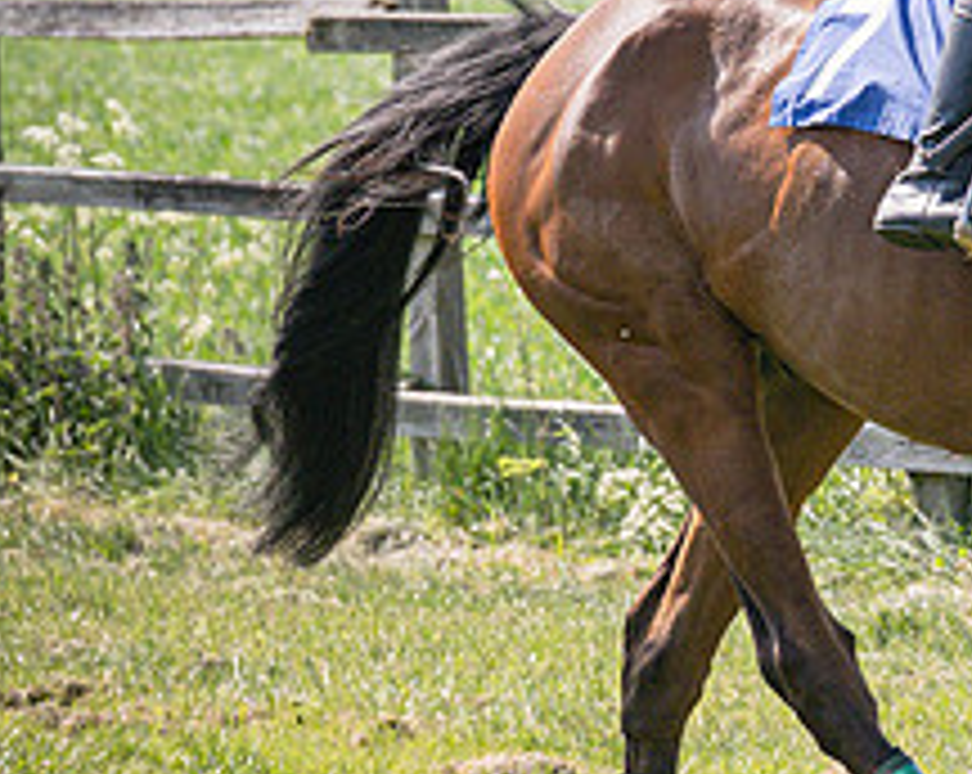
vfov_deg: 3.7
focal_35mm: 422
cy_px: 123
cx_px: 869
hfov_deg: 4.6
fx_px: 12118
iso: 400
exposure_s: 1/3200
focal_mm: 86
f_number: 4
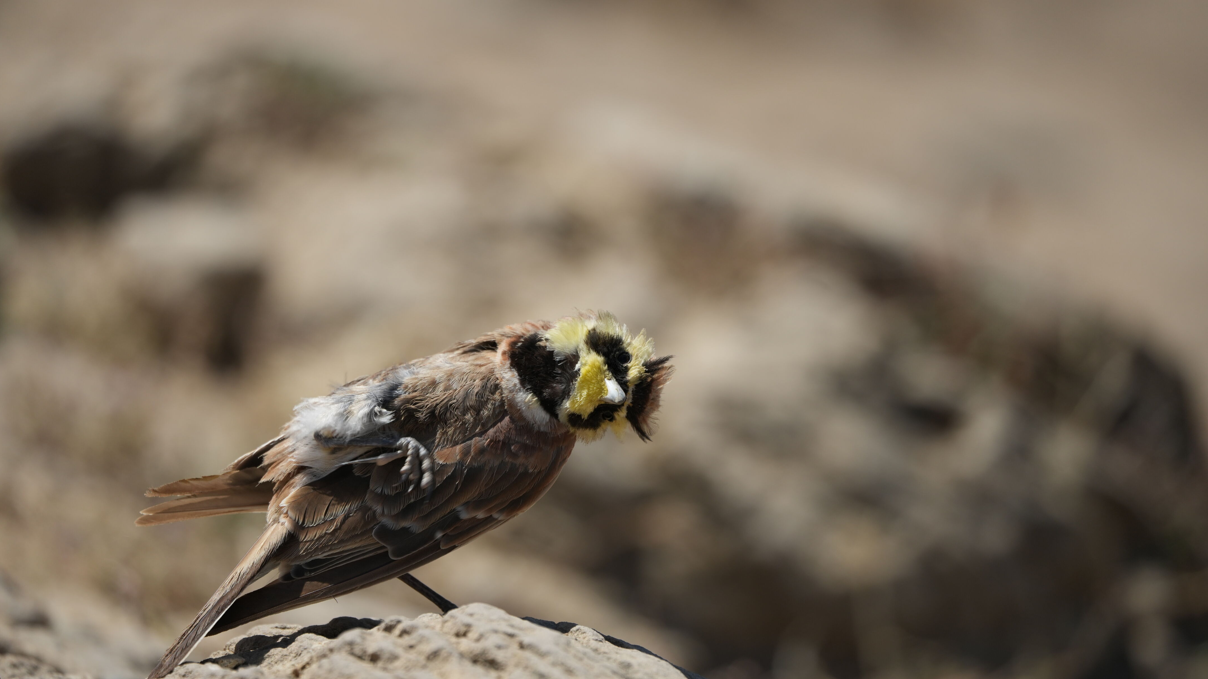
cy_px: 368
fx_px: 13453
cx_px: 603
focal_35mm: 420
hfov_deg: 5.1
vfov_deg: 2.9
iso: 320
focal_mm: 400
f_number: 6.3
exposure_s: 1/1250
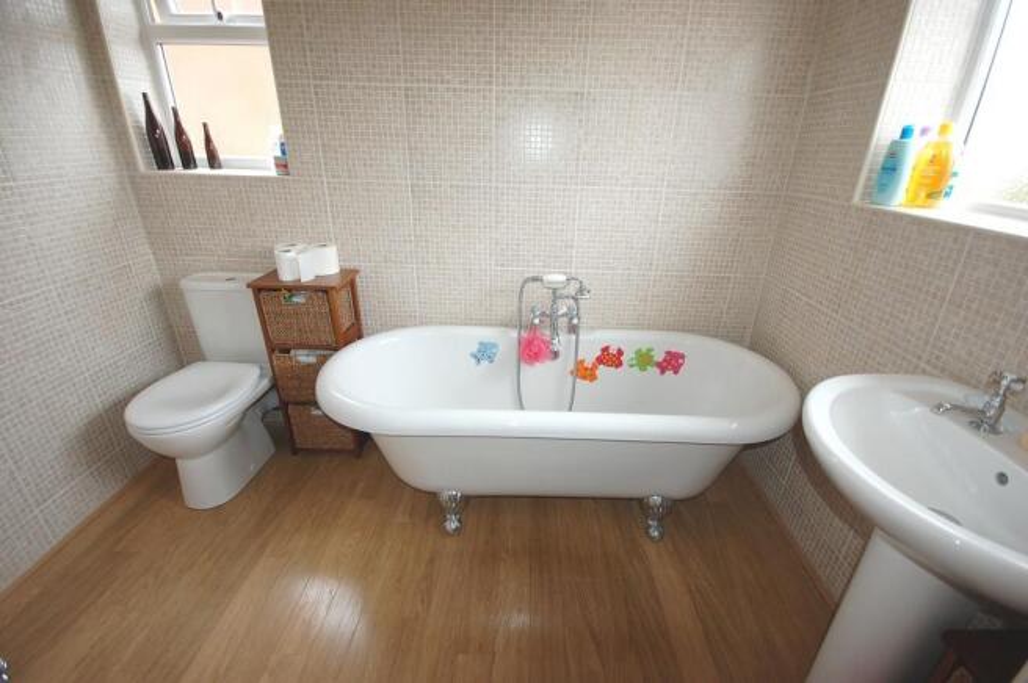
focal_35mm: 15
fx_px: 428
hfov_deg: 100.4
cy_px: 342
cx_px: 514
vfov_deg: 77.2
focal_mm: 10
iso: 400
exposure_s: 1/25
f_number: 4
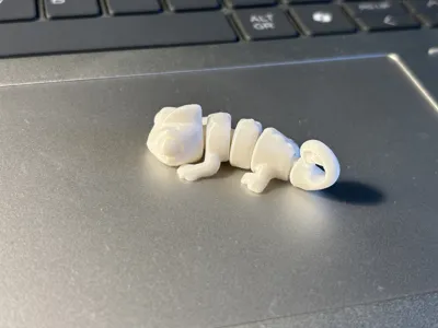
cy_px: 164
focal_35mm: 52
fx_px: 658
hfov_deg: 36.8
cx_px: 219
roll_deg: -0.9
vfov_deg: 28.0
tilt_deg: -32.2
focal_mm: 5.96
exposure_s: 1/50
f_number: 1.6
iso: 25
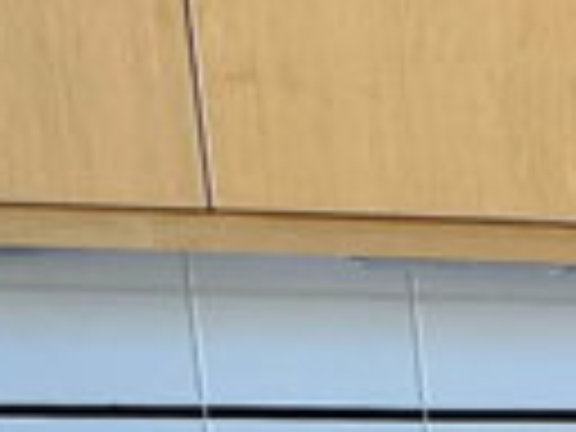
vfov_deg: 8.8
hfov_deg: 12.1
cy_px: 1197
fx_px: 2396
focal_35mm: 144
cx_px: 1161
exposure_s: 1/120
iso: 250
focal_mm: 6.3
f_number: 1.7
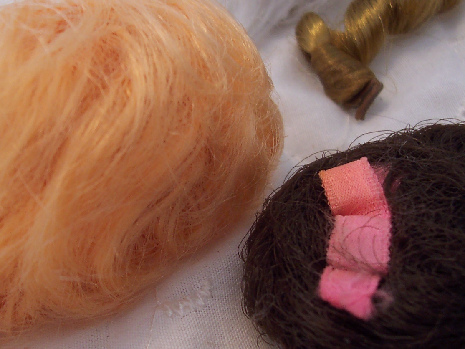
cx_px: 215
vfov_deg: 26.5
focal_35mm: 55
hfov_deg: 34.9
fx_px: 739
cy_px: 206
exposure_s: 1/45
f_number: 2.8
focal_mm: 5.6
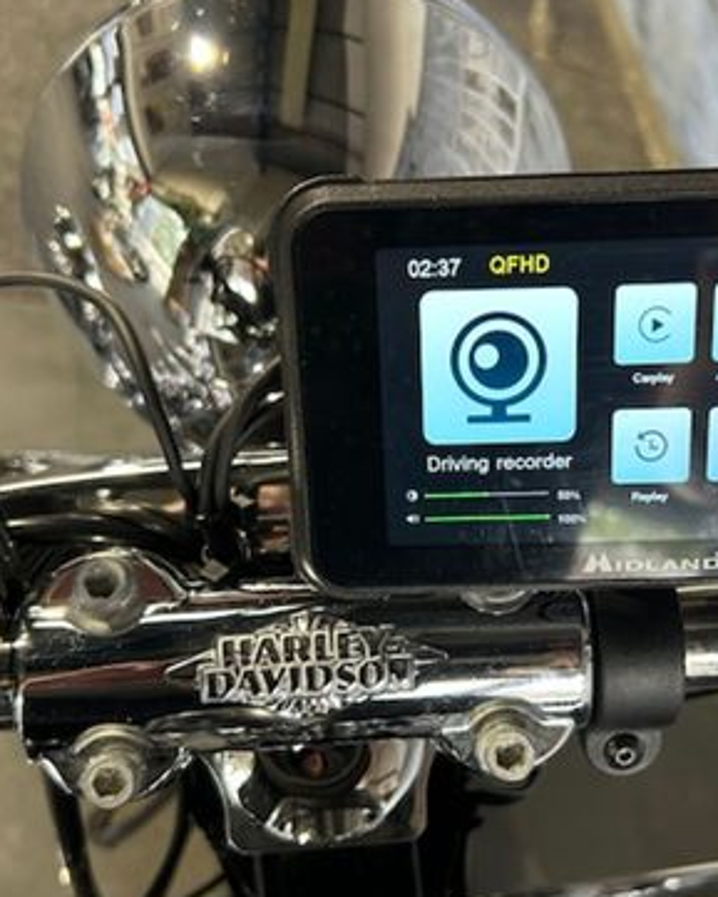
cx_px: 430
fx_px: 1195
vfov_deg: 41.1
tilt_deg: -51.2
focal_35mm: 45
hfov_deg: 33.3
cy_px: 509
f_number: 1.5
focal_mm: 5.7
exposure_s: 1/50
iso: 125
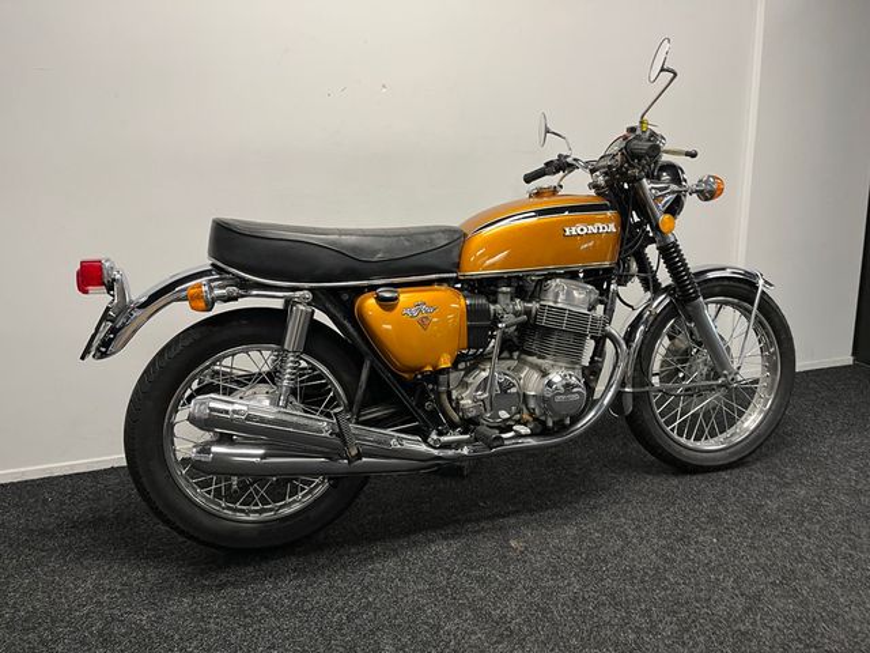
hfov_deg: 67.3
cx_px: 435
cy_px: 326
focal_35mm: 26
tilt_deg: -13.1
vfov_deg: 53.1
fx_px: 653
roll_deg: +1.6
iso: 100
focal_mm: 5.1
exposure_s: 1/50
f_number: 1.6
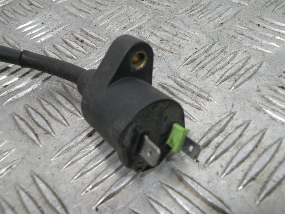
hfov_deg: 55.4
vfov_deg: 42.9
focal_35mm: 33
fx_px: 272
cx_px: 142
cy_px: 107
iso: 64
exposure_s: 1/61.3
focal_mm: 5.8
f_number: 3.2
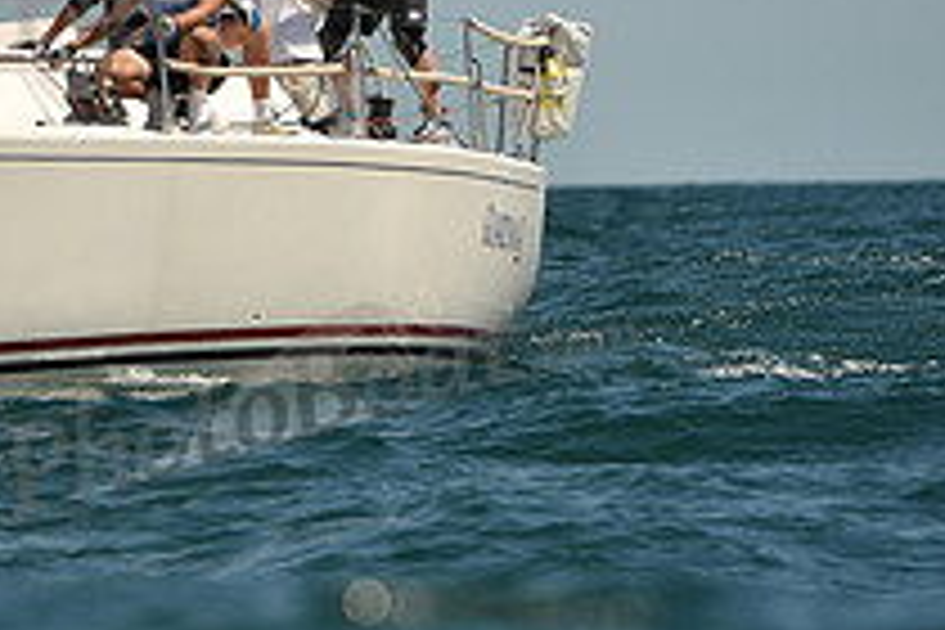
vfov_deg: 1.5
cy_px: 227
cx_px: -225
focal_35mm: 911
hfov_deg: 2.3
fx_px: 23912
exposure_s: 1/2500
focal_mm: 330
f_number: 5.6
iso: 250
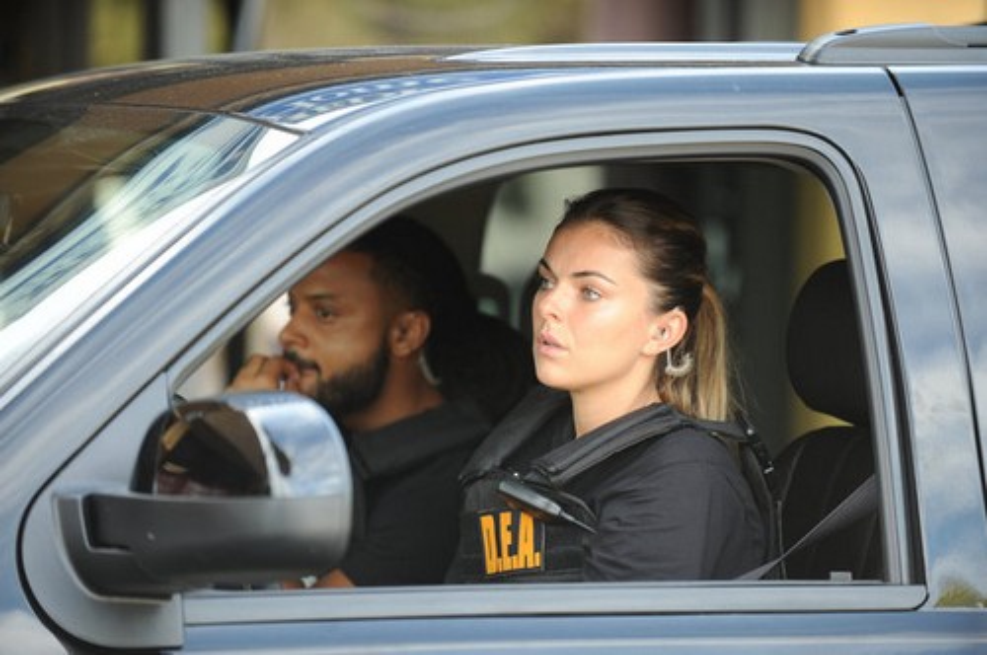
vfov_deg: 6.8
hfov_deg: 10.3
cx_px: 494
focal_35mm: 200
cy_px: 328
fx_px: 5476
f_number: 2.8
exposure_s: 1/125
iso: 200
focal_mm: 200
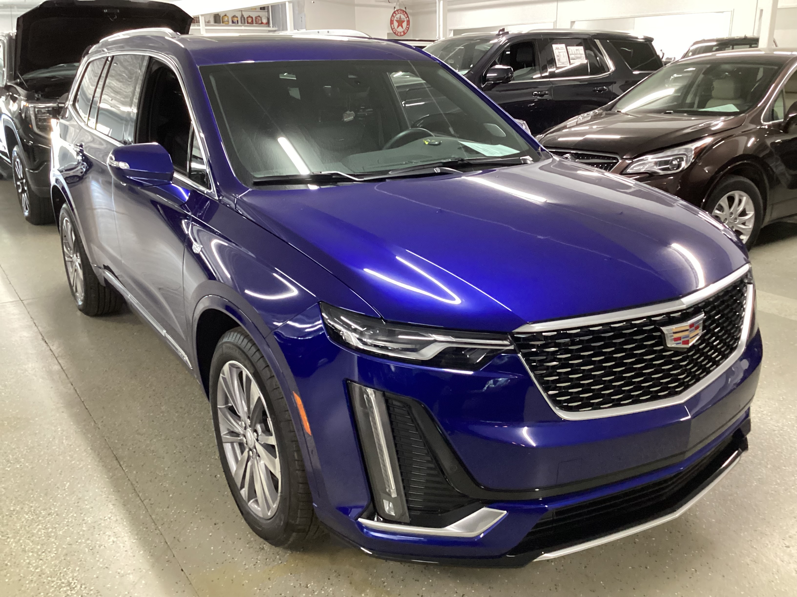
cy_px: 298
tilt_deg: -19.8
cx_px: 398
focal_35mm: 31
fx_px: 714
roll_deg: +0.3
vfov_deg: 45.4
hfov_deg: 58.4
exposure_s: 1/33
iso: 400
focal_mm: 3.3
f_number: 2.4
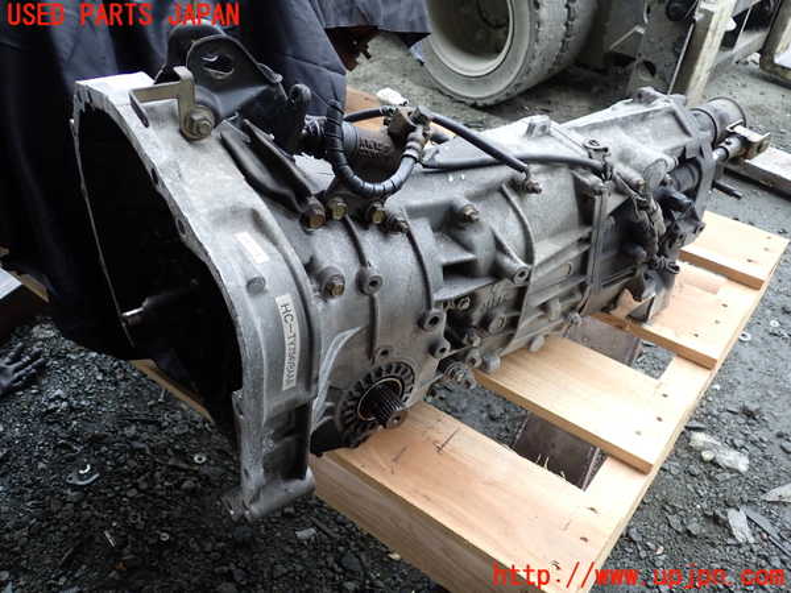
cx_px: 396
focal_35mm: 30
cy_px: 296
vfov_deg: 46.8
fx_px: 686
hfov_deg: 60.0
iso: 125
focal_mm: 5.4
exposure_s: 1/125
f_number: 2.3
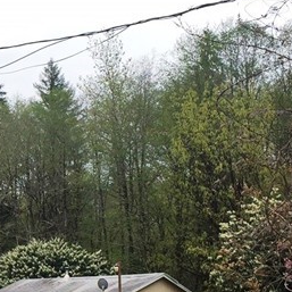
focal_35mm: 102
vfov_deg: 17.0
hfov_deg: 16.2
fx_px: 973
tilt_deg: +6.8
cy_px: 203
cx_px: -86
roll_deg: -0.9
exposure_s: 1/964
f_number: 2.2
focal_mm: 4.15
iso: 32
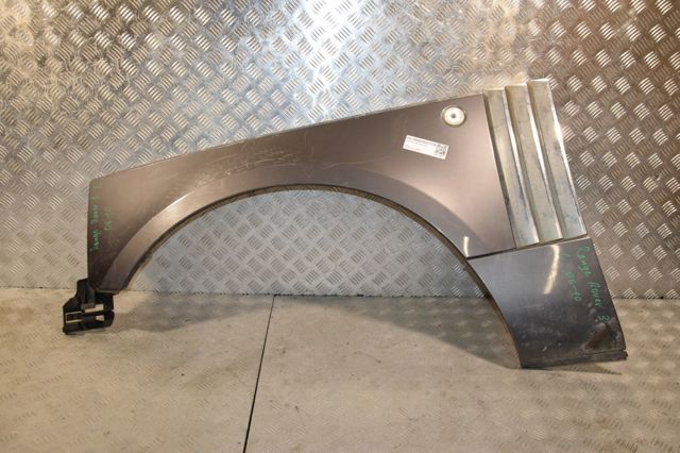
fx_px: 623
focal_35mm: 33
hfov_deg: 57.2
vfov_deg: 39.9
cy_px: 226
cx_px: 340
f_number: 9
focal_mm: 22
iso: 1600
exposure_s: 1/200
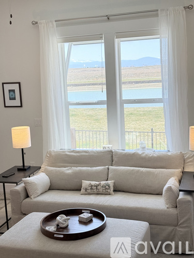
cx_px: 97
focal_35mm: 48
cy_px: 129
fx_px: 359
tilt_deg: -8.8
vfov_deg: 39.7
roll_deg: +2.6
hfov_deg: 30.3
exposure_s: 1/318
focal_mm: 6.76
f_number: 1.78
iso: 80
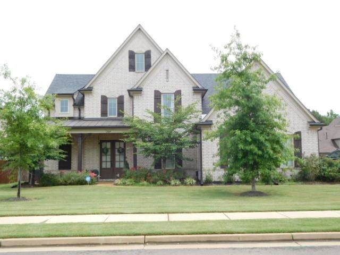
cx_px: 170
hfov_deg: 46.8
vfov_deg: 36.0
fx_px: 393
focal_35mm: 40
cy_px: 128
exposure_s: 1/500
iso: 125
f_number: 3.9
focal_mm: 7.1
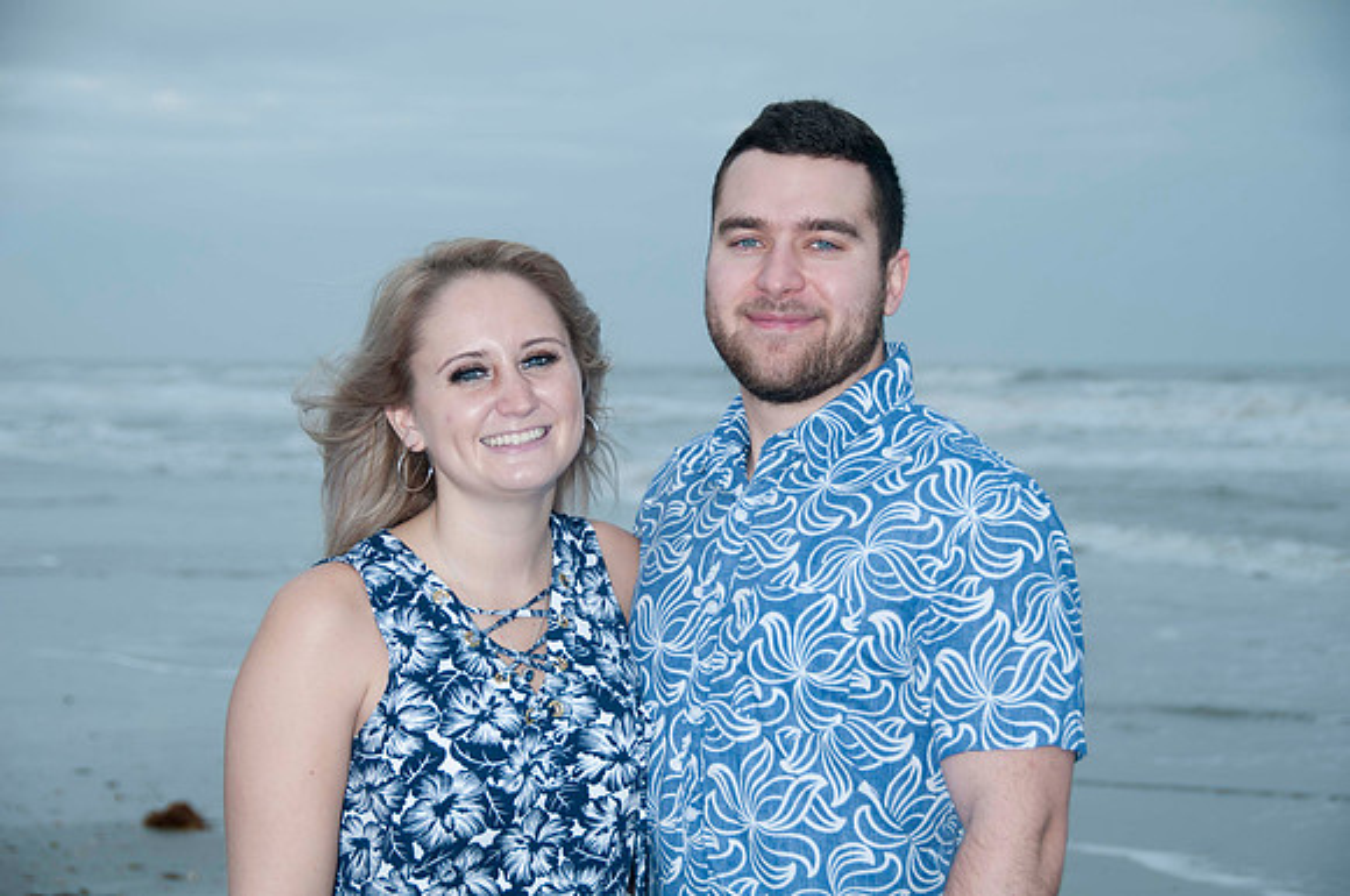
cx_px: 675
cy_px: 448
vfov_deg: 14.7
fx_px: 3483
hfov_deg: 21.9
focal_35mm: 93
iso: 100
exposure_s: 1/125
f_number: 5.6
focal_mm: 62
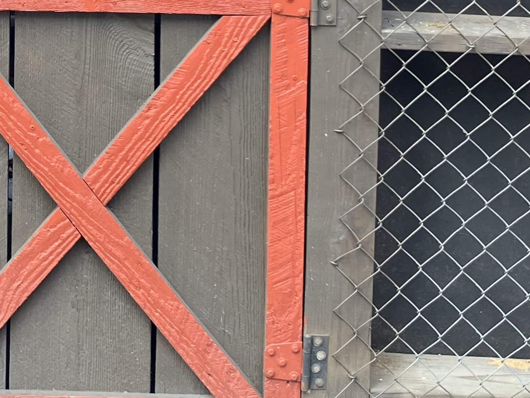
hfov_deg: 20.7
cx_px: 57
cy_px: -95
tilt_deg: -5.8
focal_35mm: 93
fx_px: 1424
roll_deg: -1.4
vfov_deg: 15.3
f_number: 1.8
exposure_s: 1/92
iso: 32
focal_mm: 3.99
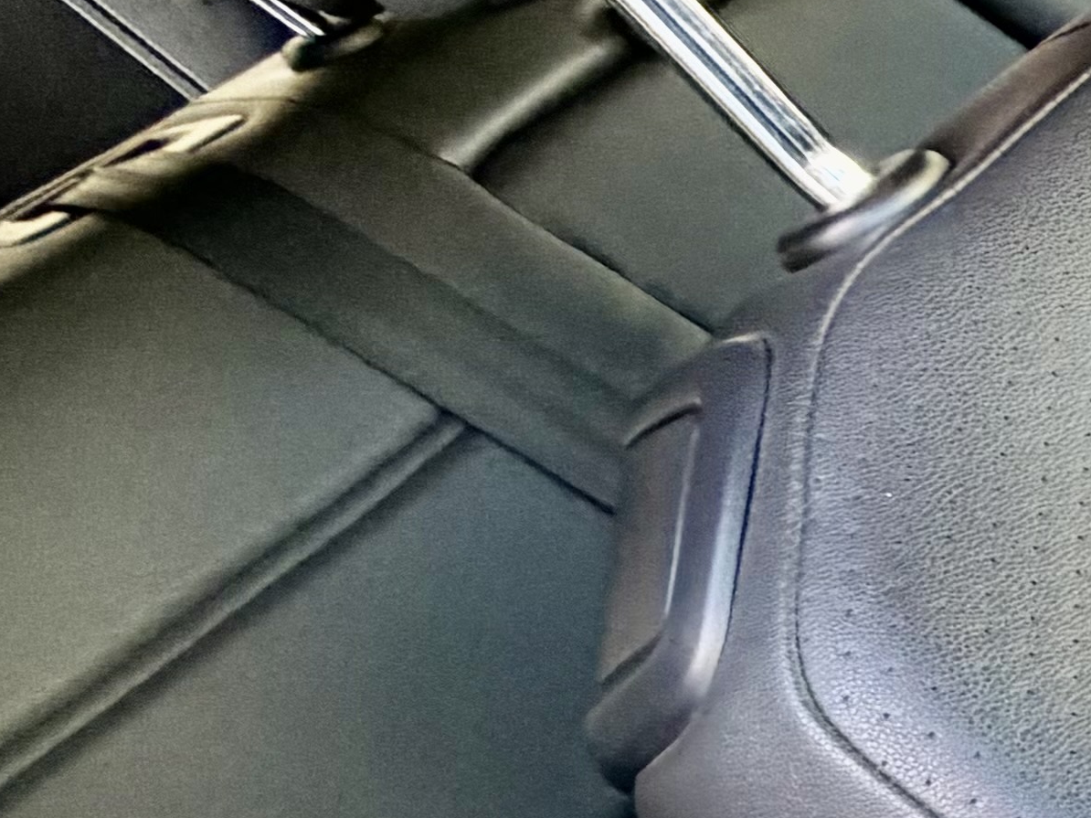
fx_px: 2111
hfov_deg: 15.4
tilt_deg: -42.3
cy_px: 690
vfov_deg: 21.6
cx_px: 2598
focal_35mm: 67
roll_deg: +25.6
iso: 250
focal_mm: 2.22
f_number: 2.2
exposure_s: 1/121
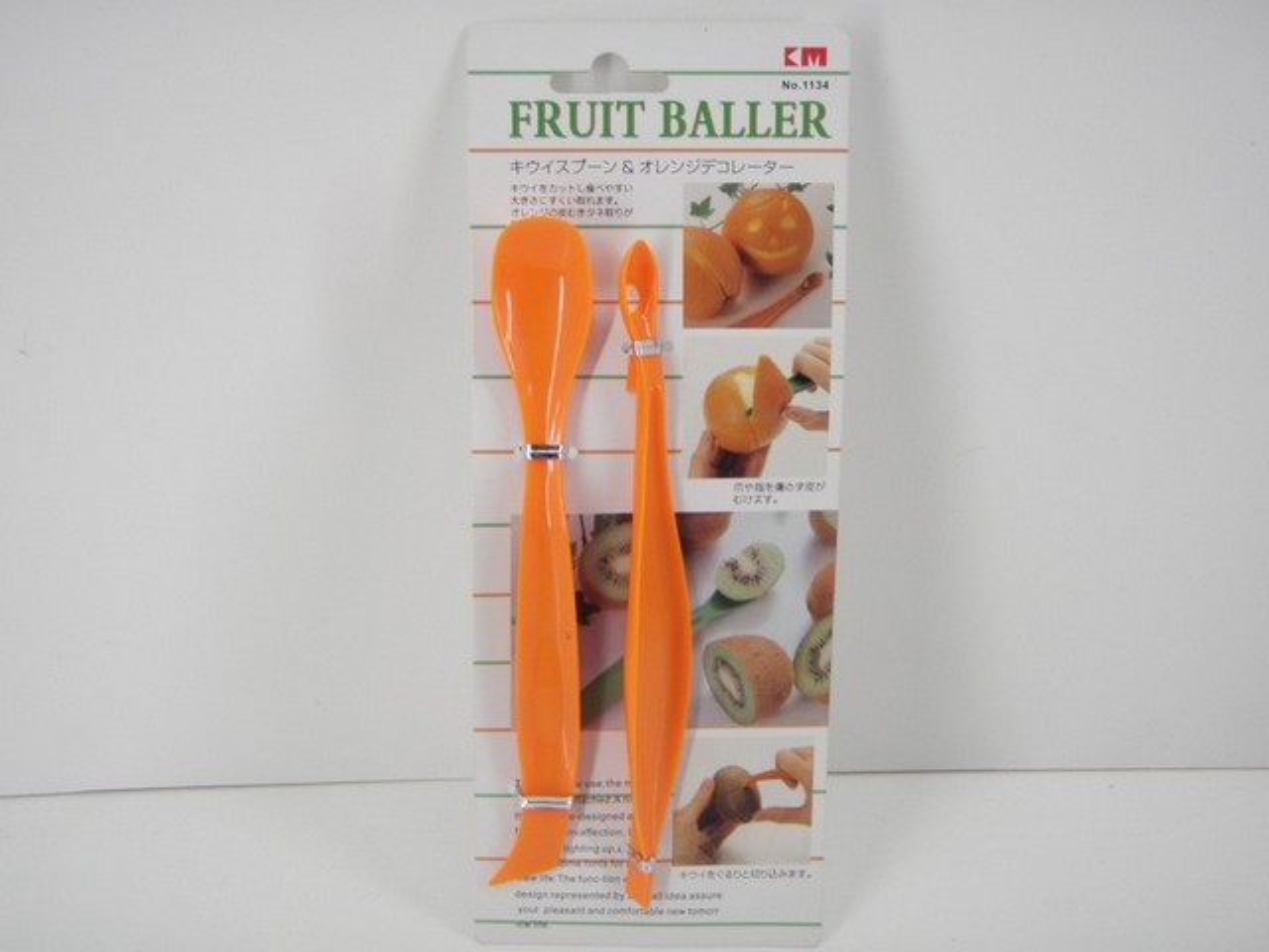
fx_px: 1870
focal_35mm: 51
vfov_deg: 28.6
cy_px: 476
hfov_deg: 37.5
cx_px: 634
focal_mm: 9.13
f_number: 4
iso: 160
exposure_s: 1/40
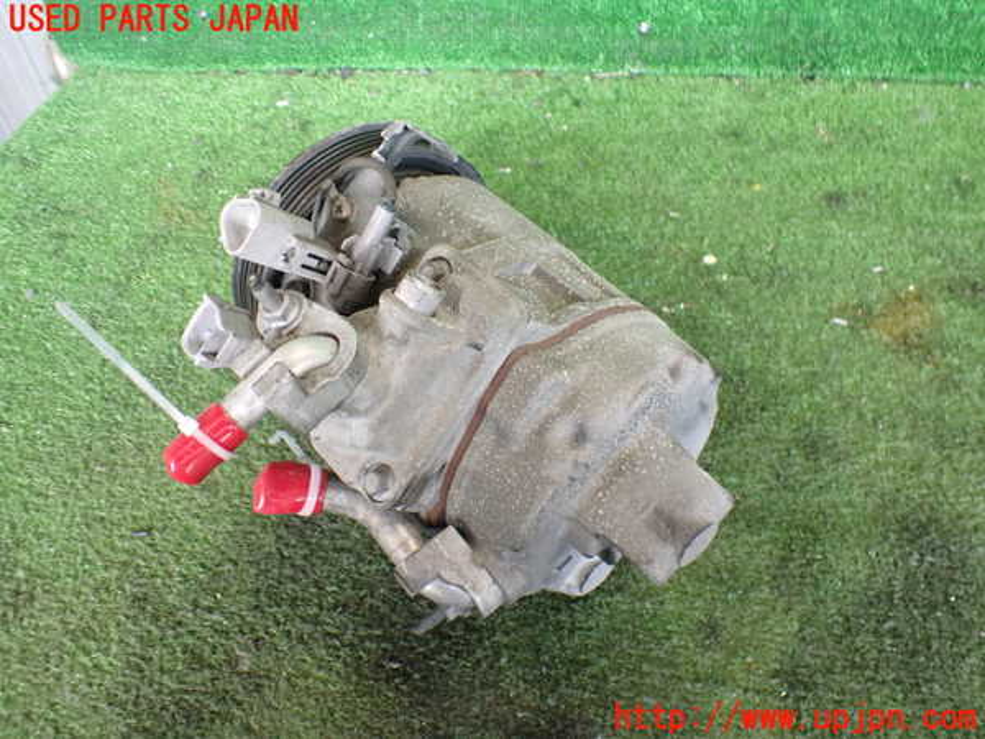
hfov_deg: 60.0
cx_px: 492
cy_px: 370
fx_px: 854
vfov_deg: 46.8
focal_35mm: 30
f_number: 2.3
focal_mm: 5.4
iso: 800
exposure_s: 1/125
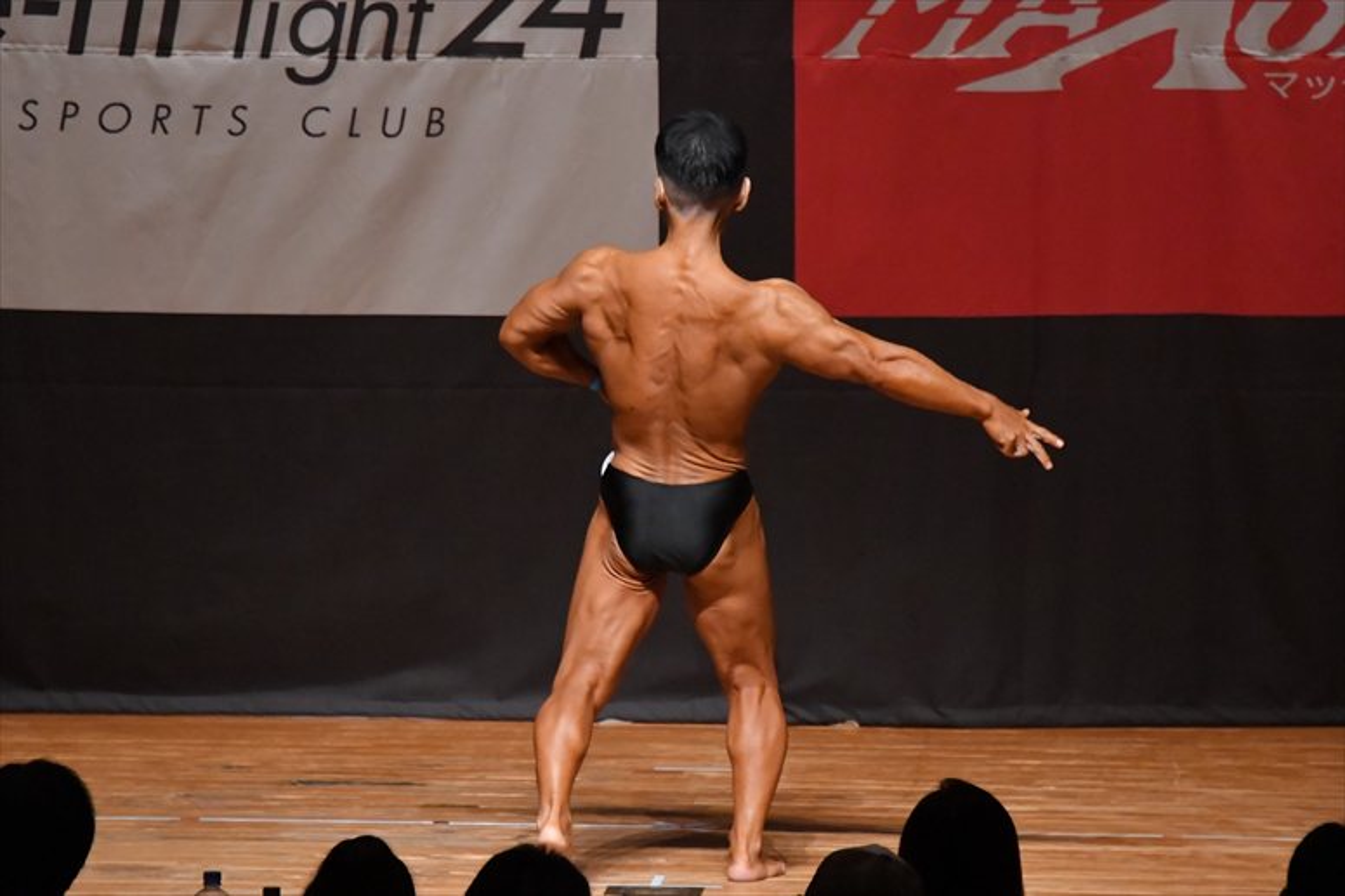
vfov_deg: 4.6
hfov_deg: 6.9
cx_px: 672
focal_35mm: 300
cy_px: 448
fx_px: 11203
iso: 8000
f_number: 5.6
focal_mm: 200
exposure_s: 1/400
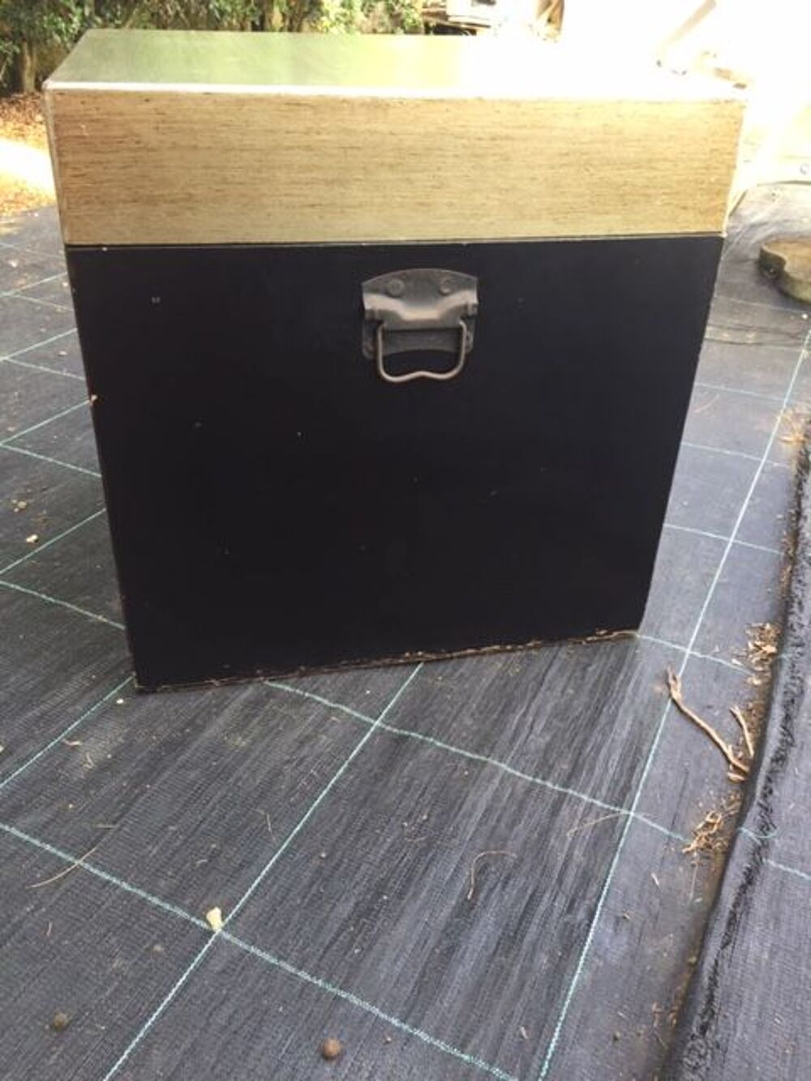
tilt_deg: -32.7
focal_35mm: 29
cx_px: 406
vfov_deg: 61.7
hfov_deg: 48.2
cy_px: 540
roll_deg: -2.0
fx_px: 906
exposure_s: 1/100
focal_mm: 4.15
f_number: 2.2
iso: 50
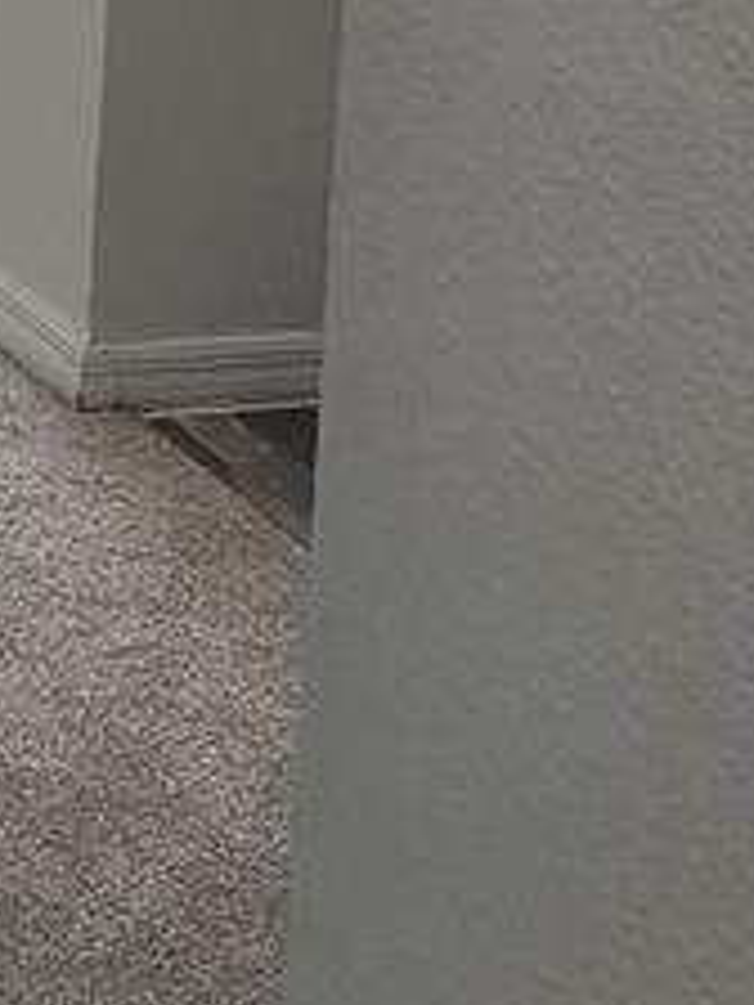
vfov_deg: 15.5
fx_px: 3572
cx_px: -745
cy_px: -148
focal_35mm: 123
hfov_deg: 11.0
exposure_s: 1/120
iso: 125
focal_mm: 6.4
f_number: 1.8
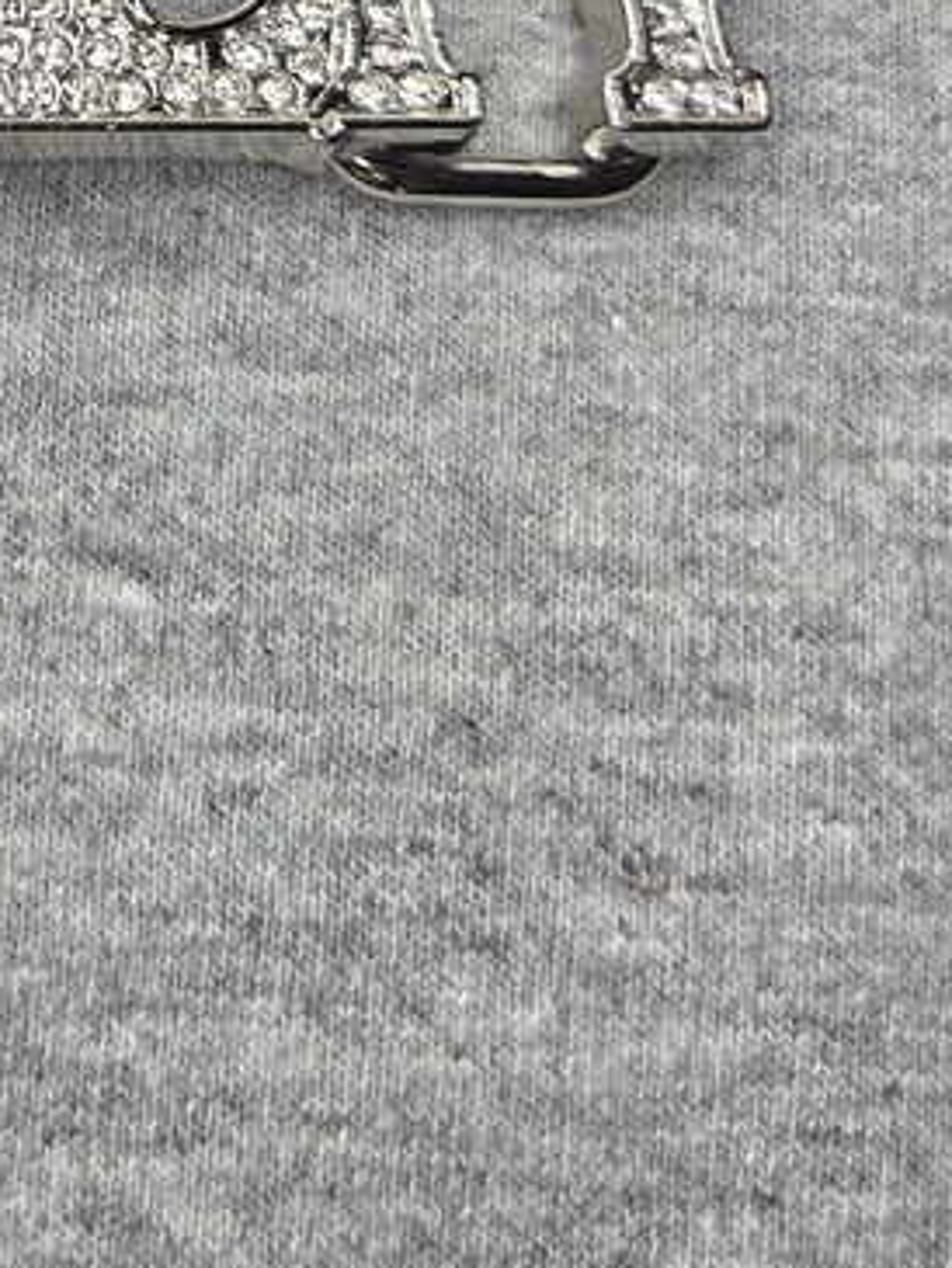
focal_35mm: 84
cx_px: -469
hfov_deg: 16.1
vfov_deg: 21.7
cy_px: -228
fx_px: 3078
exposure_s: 1/180
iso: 40
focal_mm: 5.4
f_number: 1.8
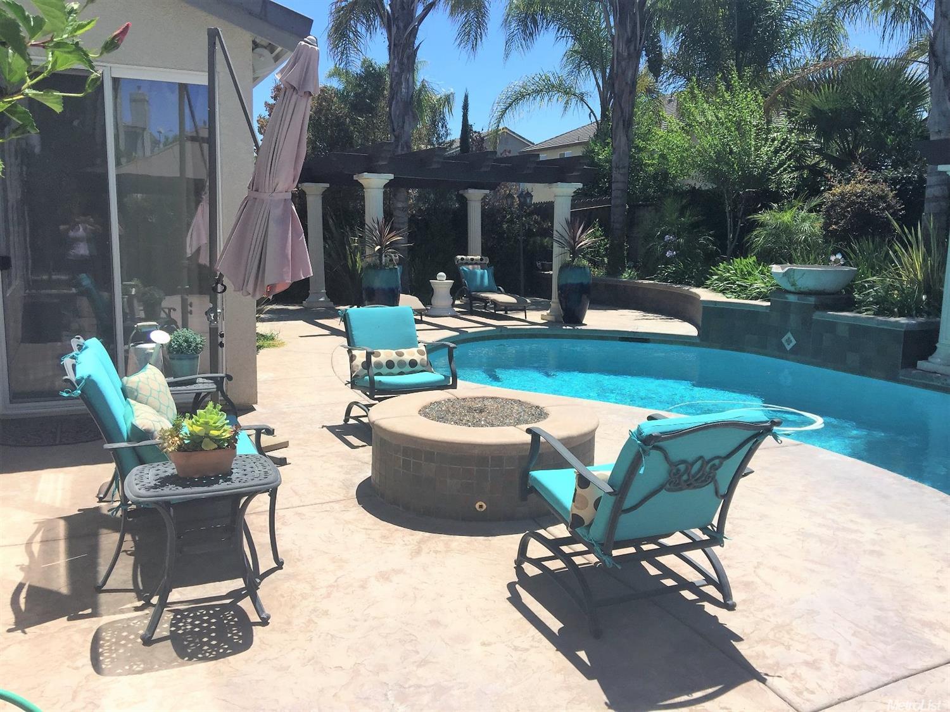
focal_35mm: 29
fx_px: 796
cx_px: 475
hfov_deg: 61.7
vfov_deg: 48.2
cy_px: 356
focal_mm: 4.15
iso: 32
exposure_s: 1/2475
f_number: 2.2
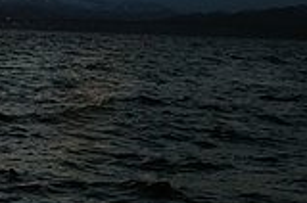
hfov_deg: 15.1
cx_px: -167
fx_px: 1064
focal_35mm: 125
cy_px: 220
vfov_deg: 10.8
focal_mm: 26
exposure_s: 1/800
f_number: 14
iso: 800
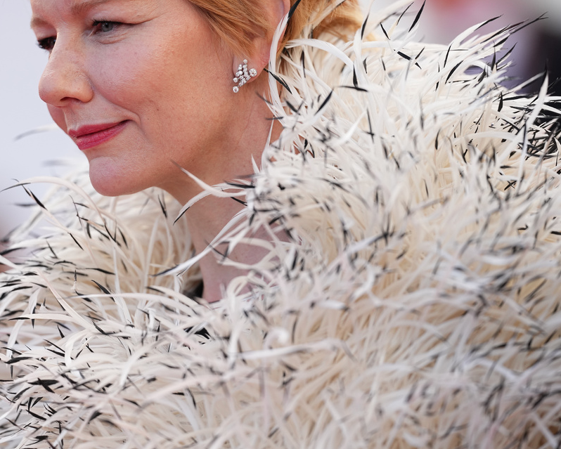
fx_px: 5996
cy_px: 215
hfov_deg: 5.4
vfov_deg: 4.3
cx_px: 271
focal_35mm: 361
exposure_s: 1/1000
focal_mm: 300
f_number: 2.8
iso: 640
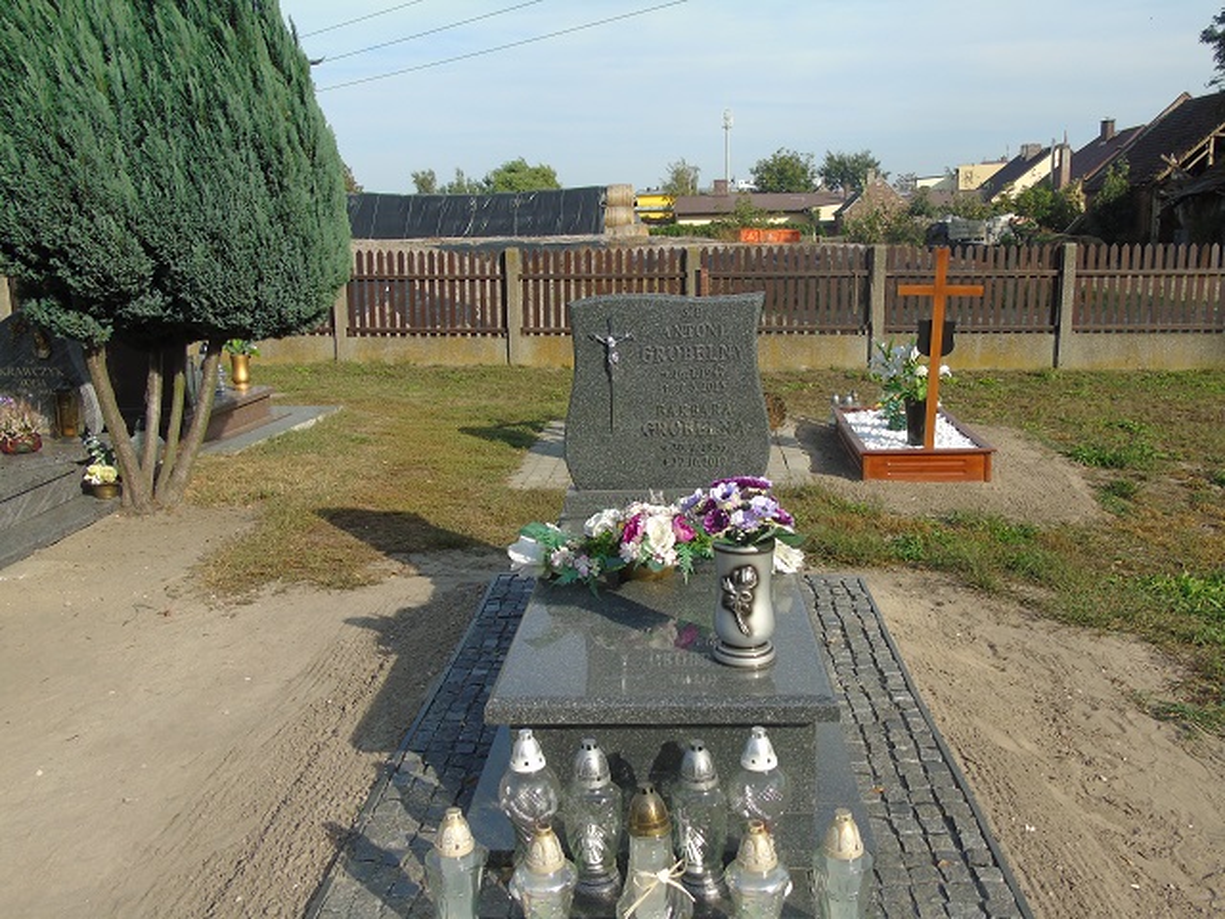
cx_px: 612
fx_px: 1026
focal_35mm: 29
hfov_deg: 61.7
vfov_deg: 48.2
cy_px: 460
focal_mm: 5.2
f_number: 3.6
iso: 80
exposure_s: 1/500
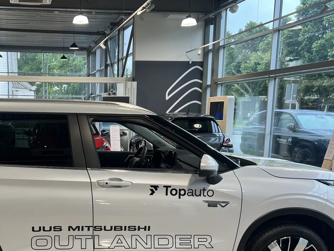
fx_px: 434
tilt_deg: -9.1
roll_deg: +0.2
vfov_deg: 31.7
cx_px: 86
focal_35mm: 45
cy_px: 180
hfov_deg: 40.9
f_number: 1.5
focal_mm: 5.7
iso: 50
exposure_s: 1/121
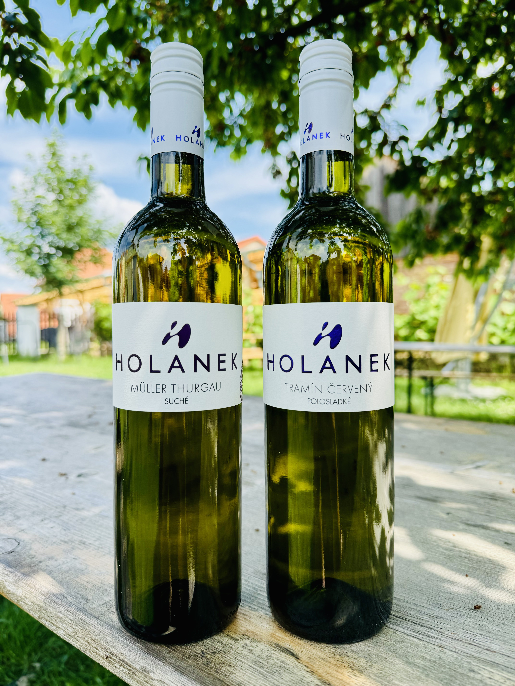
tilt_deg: -1.9
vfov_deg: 71.6
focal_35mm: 24
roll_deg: +1.2
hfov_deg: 56.8
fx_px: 476
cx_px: 258
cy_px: 343
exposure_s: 1/1456
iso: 80
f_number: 1.78
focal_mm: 6.76
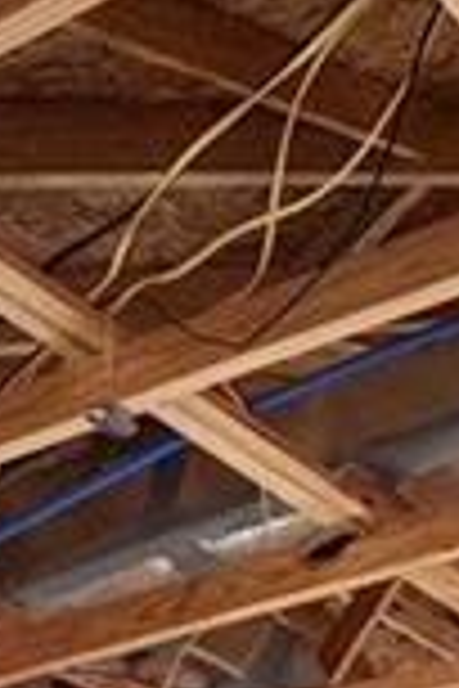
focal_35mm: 73
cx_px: 1080
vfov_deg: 23.0
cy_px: 1003
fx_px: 1396
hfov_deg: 13.7
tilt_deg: +15.8
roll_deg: +2.4
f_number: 2.2
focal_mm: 2.22
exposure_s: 1/121
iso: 250
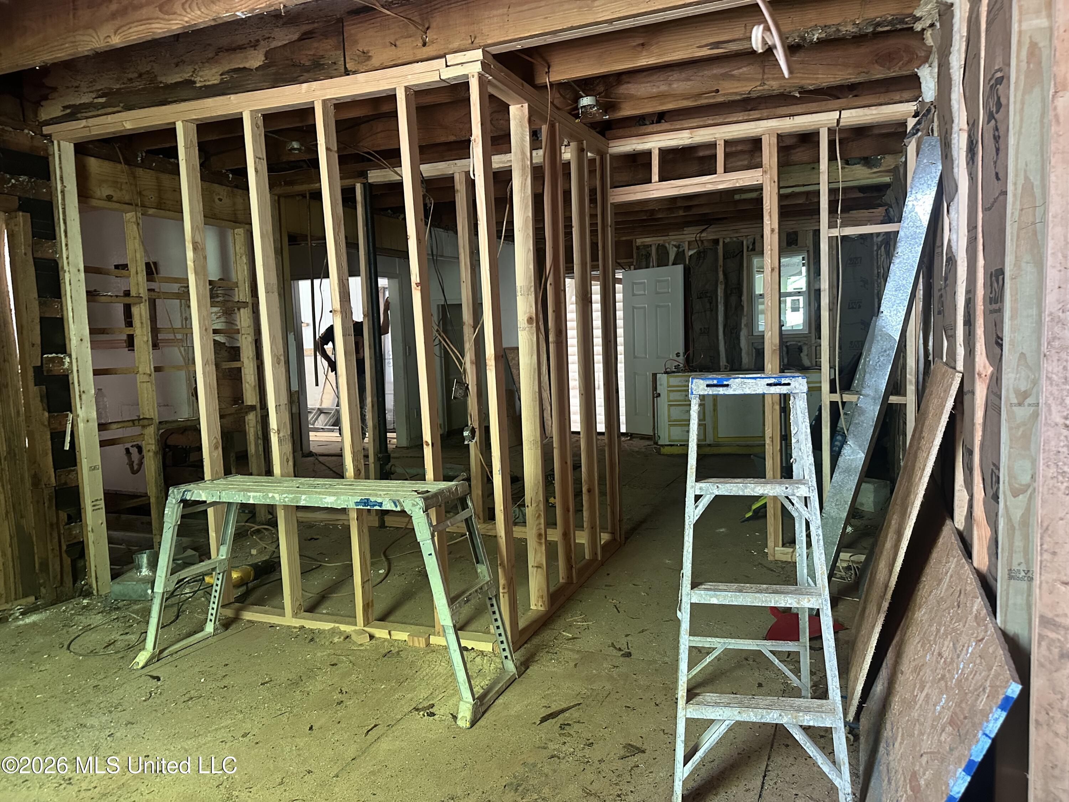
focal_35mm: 24
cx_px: 534
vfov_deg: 56.8
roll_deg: +1.7
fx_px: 741
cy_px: 401
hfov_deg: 71.6
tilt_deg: -3.8
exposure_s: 1/60
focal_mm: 6.86
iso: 640
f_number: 1.78
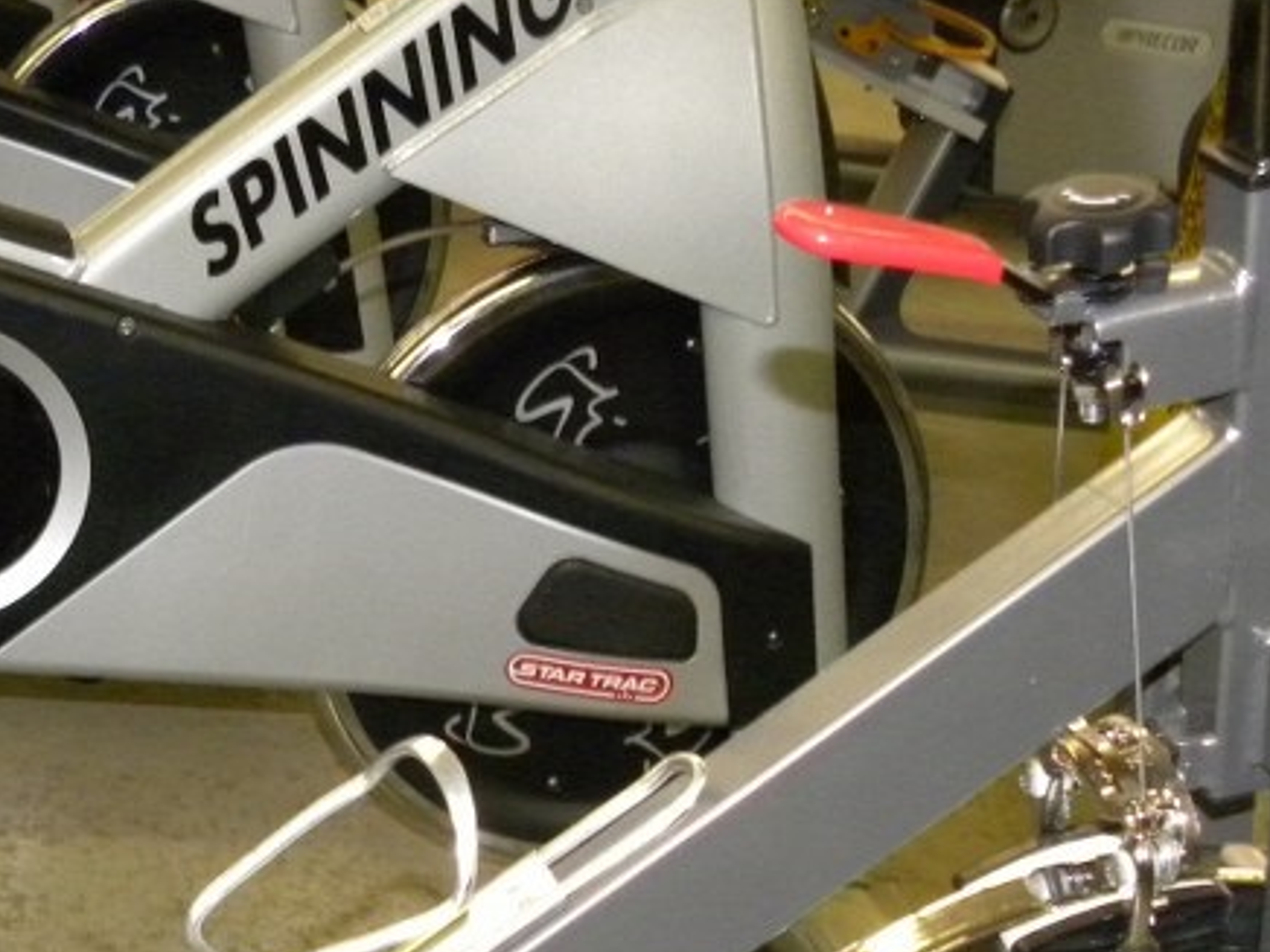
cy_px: 1127
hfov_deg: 27.1
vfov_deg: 19.6
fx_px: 2605
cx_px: 336
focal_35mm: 71
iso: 400
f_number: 2.8
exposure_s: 1/30
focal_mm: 5.2
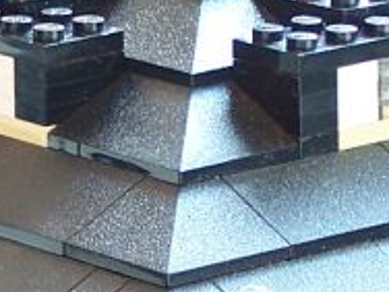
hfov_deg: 4.4
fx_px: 5023
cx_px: -43
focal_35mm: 447
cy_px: 302
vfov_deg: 3.3
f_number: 3.2
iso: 80
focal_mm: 13.7
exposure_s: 1/6
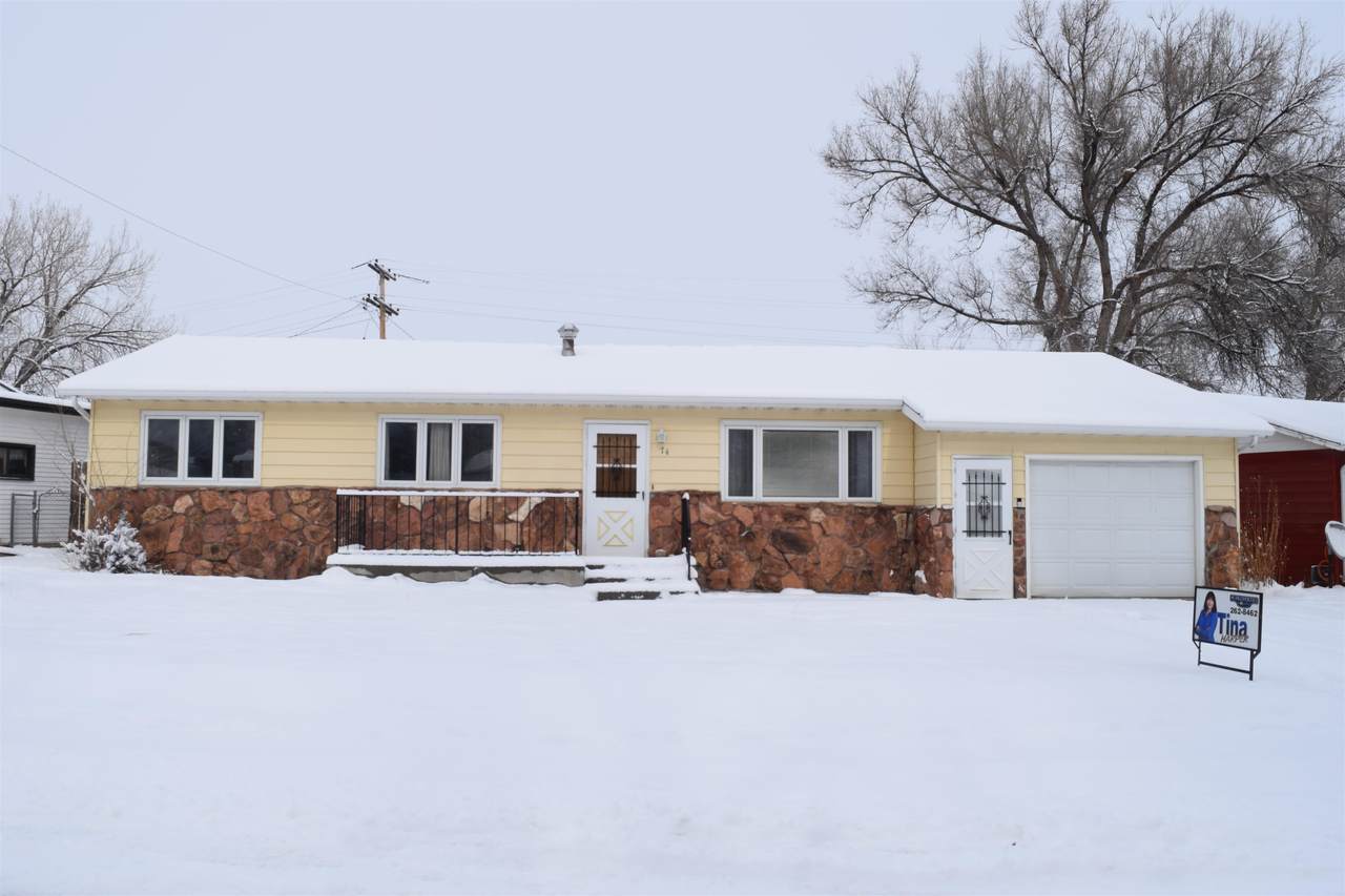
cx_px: 672
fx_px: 1009
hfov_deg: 67.4
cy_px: 448
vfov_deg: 47.9
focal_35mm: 27
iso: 200
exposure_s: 1/640
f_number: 13
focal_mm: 18
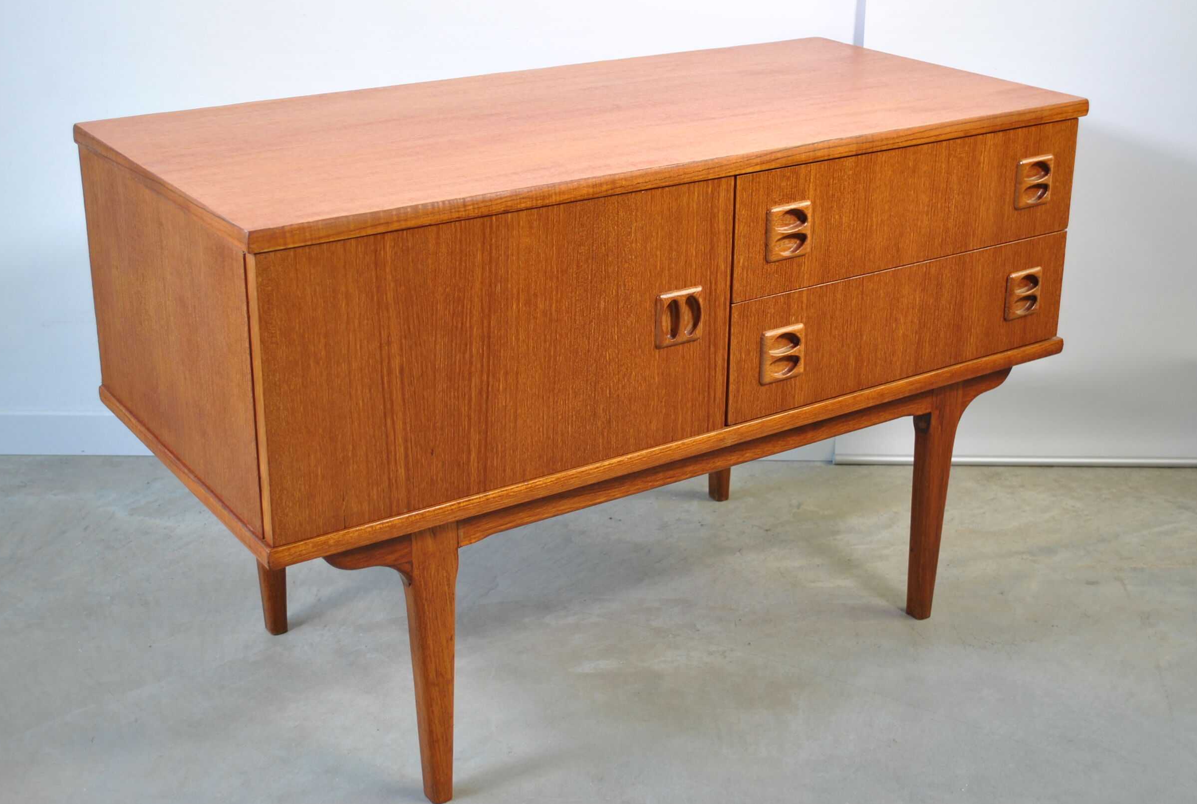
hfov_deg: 41.8
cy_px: 347
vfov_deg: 28.7
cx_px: 602
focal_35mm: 47
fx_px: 1566
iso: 200
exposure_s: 1/40
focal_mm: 26
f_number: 4.5
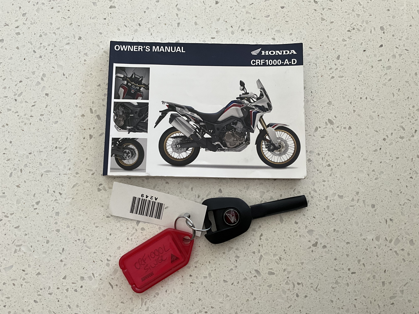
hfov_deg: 61.7
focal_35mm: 29
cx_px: 210
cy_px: 157
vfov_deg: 48.2
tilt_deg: -80.3
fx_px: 351
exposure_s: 1/60
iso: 80
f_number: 1.8
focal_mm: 3
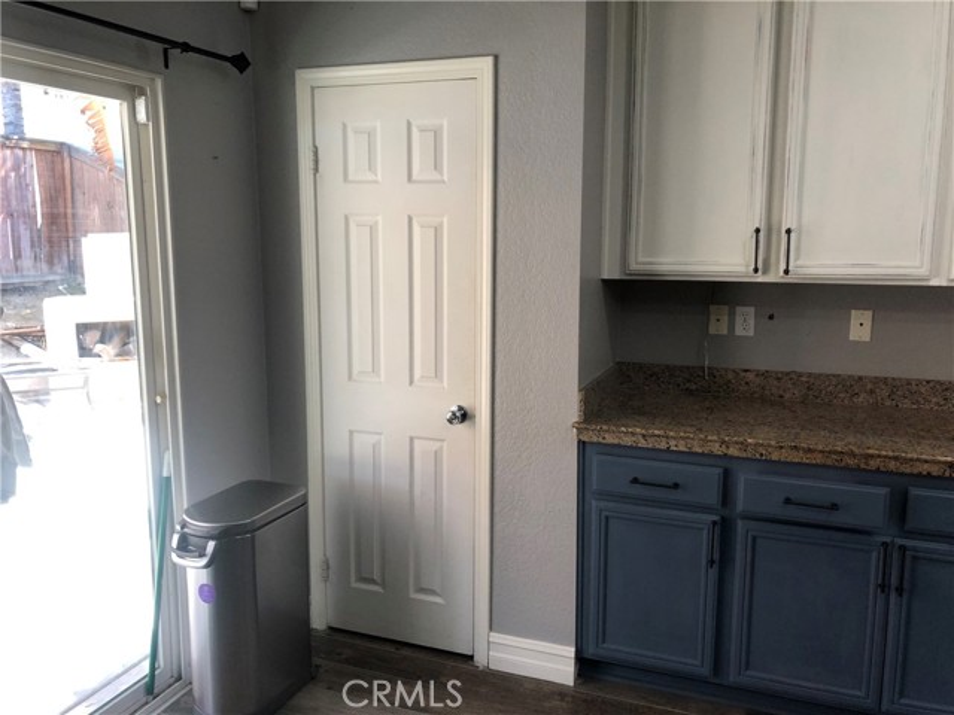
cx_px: 477
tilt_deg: -8.0
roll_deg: +0.7
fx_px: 772
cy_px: 358
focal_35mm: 28
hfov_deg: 63.4
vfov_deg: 49.7
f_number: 1.8
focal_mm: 4
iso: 32
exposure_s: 1/30
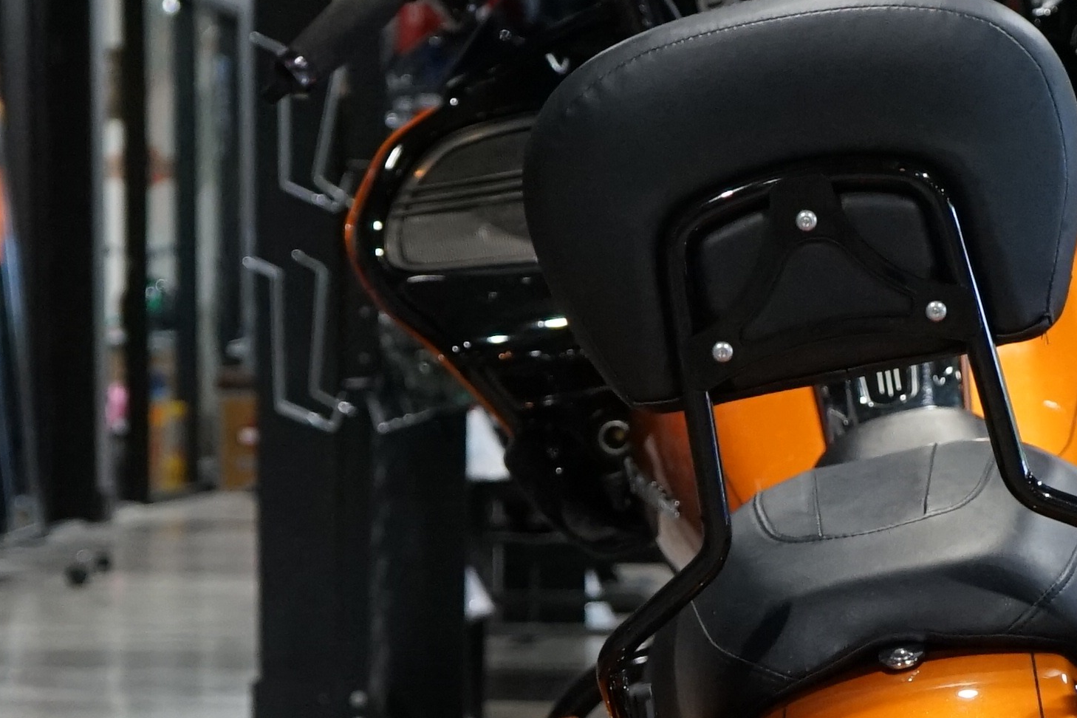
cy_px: 771
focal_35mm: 144
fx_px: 4308
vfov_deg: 9.4
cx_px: 893
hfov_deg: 14.2
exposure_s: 1/160
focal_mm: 35
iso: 1600
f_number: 4
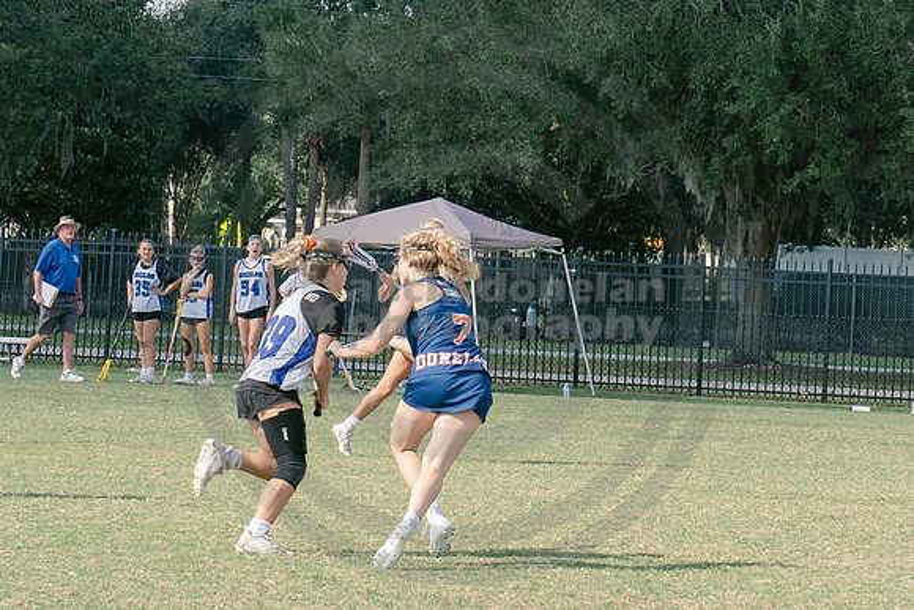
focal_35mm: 222
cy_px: 312
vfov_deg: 6.2
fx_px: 5636
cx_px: 509
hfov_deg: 9.3
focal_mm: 70
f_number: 5.6
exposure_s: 1/800
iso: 250
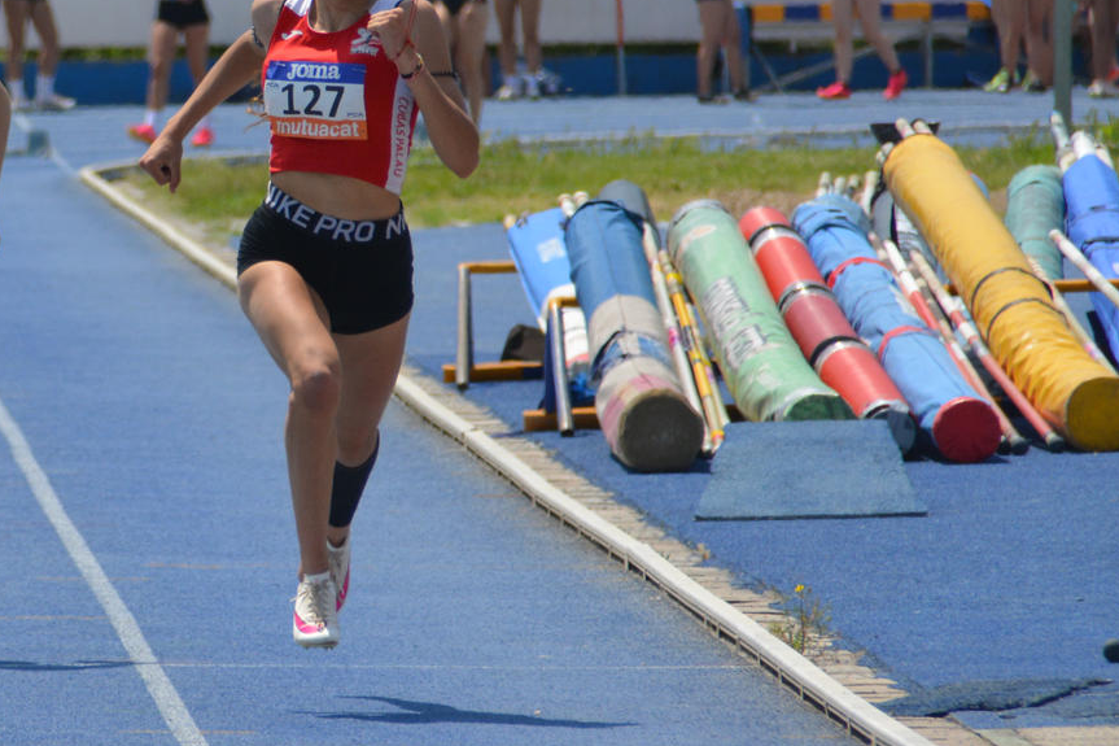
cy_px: 233
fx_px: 22126
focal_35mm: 712
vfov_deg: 1.9
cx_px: -130
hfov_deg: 2.9
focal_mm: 200
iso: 400
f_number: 7.1
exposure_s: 1/1600
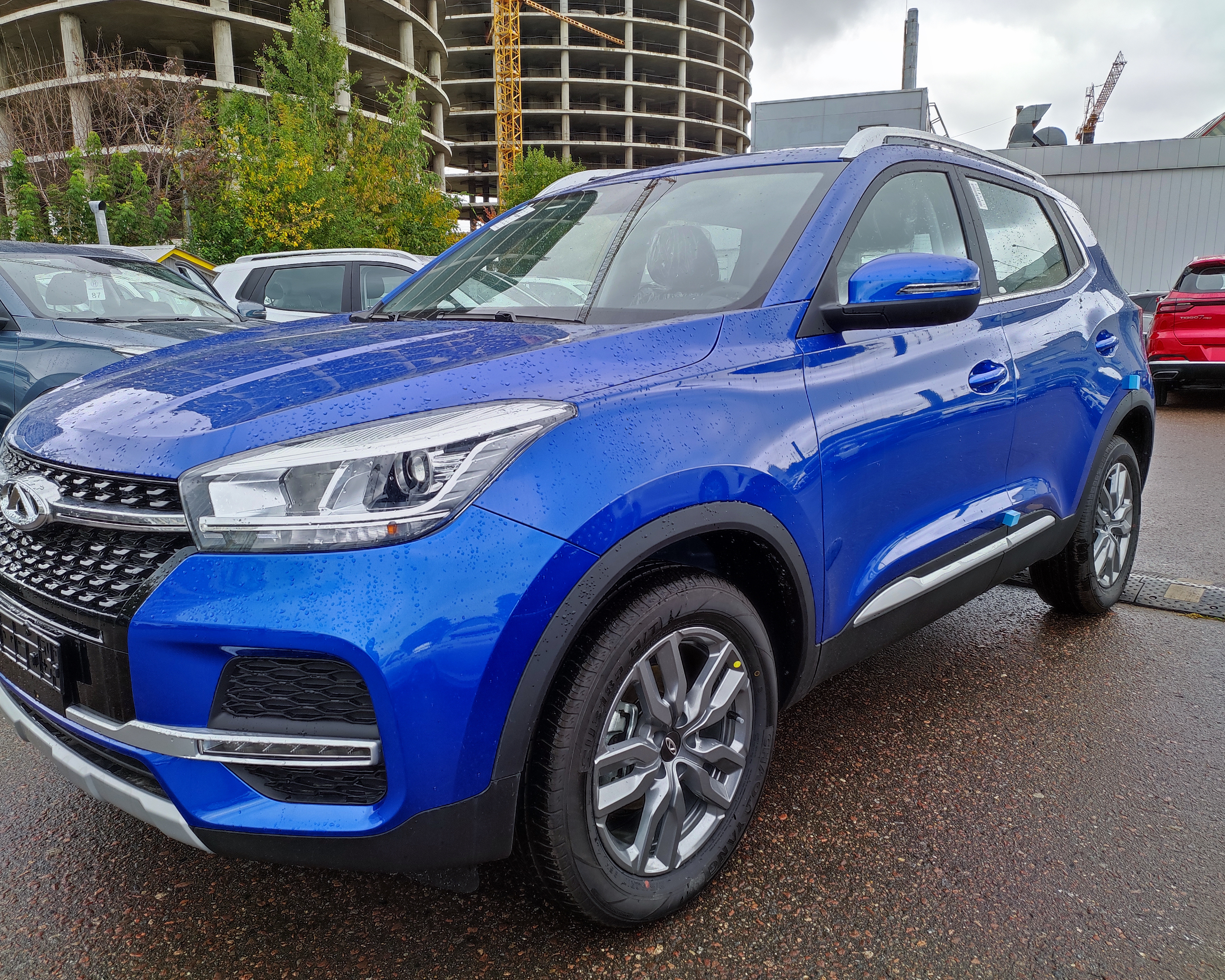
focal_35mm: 18
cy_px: 491
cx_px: 579
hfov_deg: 86.3
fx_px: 653
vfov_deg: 73.8
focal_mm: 4.74
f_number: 1.79
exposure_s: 1/50
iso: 136
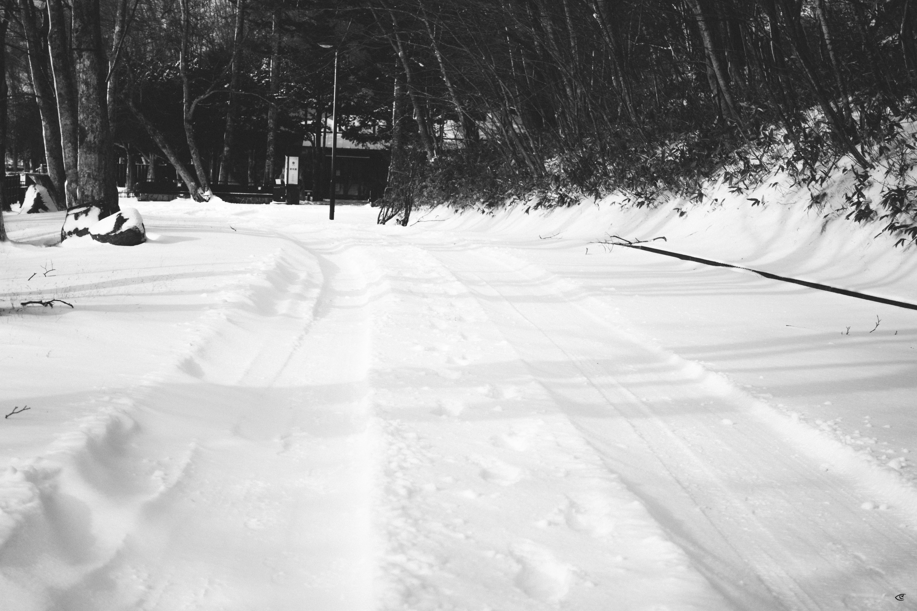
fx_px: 1783
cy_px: 306
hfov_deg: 28.8
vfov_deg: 19.5
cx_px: 458
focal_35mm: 70
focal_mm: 25.7
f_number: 2.8
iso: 125
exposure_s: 1/640
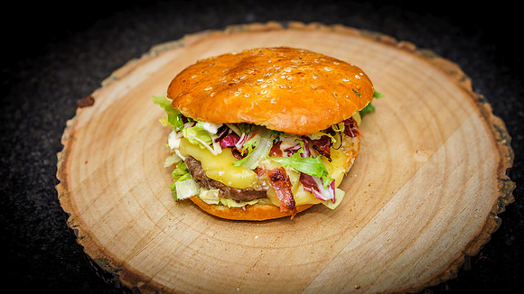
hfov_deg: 27.5
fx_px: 1069
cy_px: 168
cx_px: 275
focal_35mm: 77
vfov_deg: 15.7
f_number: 4
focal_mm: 70
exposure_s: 1/250
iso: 100
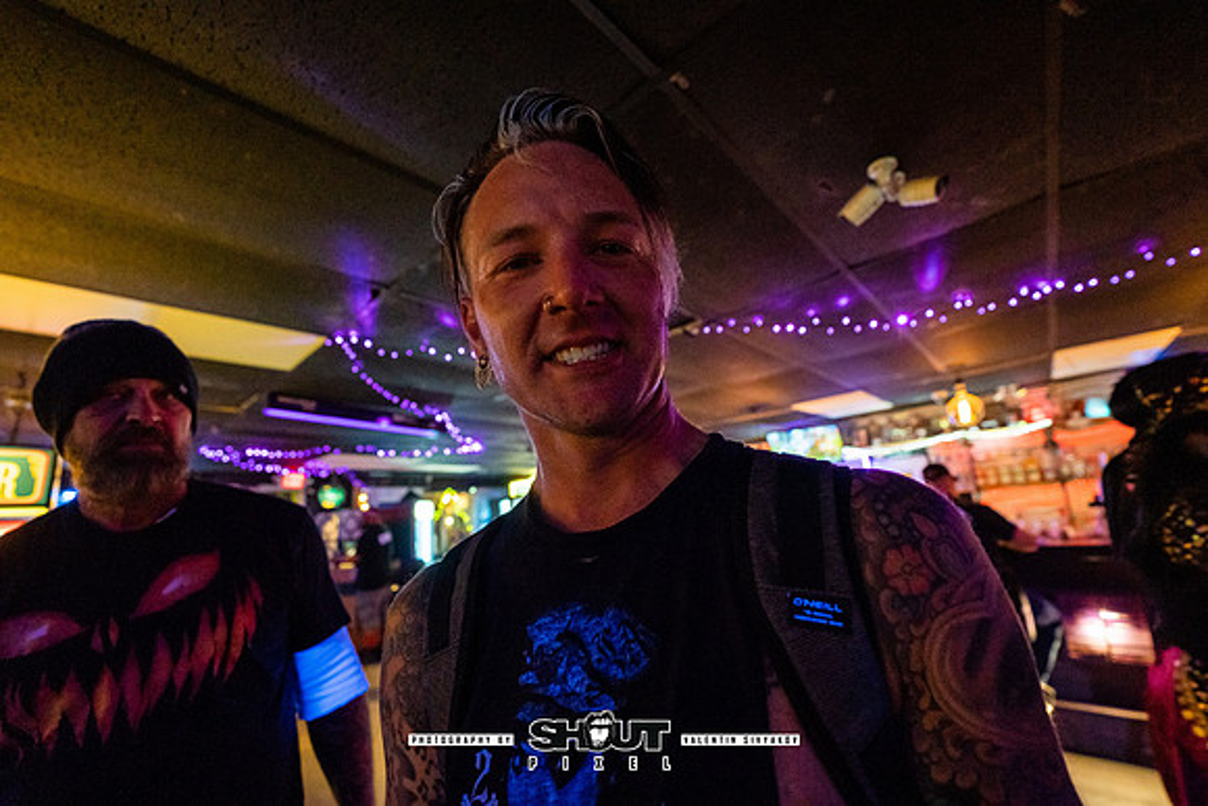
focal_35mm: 14
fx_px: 470
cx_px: 604
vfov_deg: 81.2
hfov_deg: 104.2
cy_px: 403
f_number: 2.8
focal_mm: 14
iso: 3200
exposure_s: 1/125
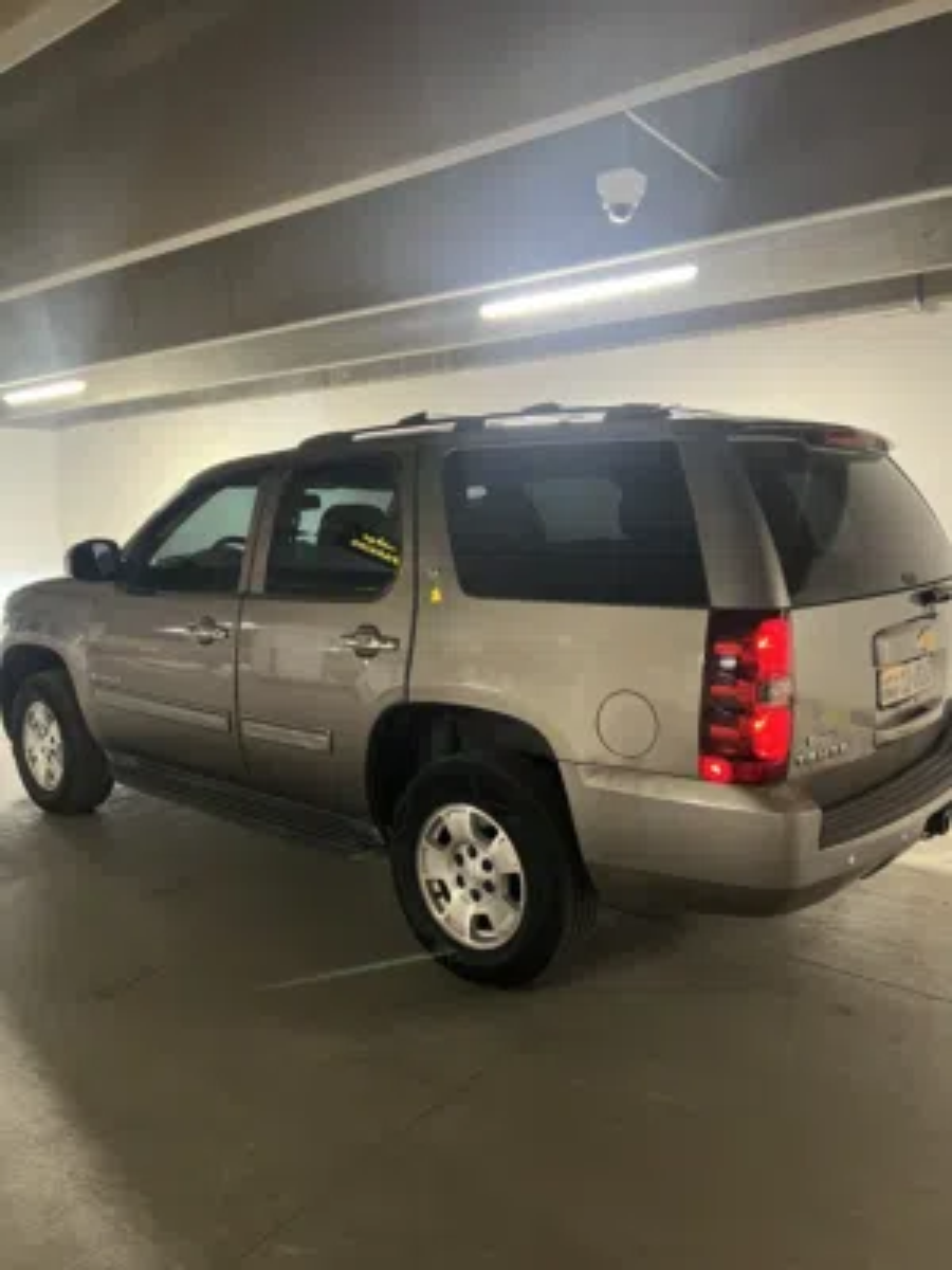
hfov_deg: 53.1
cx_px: 476
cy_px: 635
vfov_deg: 67.3
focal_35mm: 26
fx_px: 953
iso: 400
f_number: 1.5
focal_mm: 5.7
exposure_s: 1/33
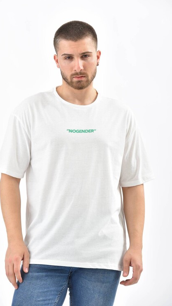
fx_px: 1046
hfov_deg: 9.4
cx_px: 72
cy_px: 152
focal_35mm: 129
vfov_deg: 16.6
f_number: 7.1
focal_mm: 122
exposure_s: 1/160
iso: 100
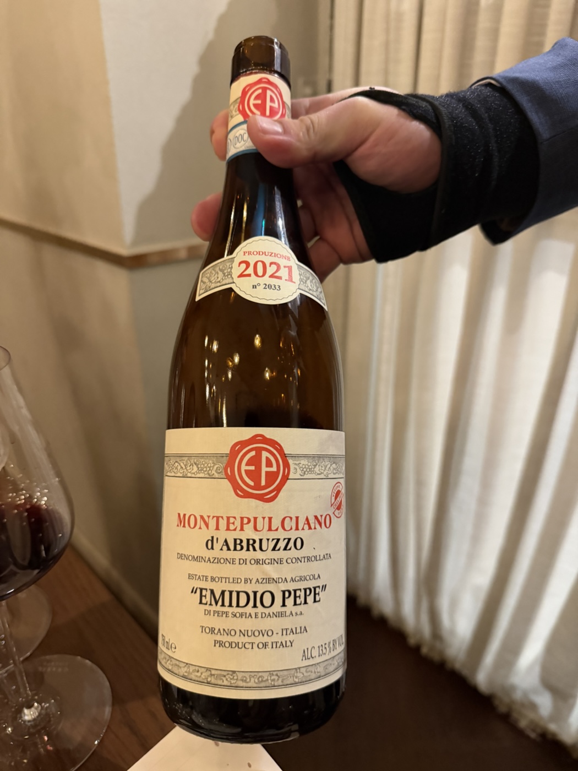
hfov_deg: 56.8
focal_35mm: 24
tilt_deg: -24.3
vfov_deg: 71.6
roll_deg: +0.8
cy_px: 386
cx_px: 289
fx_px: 534
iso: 1000
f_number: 1.78
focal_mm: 6.76
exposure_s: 1/38
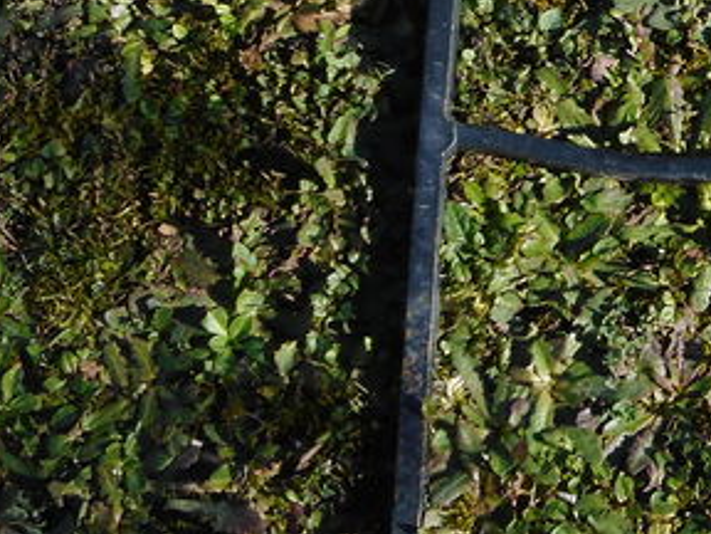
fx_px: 3636
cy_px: 57
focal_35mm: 177
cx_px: 1002
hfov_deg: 10.8
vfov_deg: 8.4
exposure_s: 1/320
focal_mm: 9.1
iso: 80
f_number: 4.9
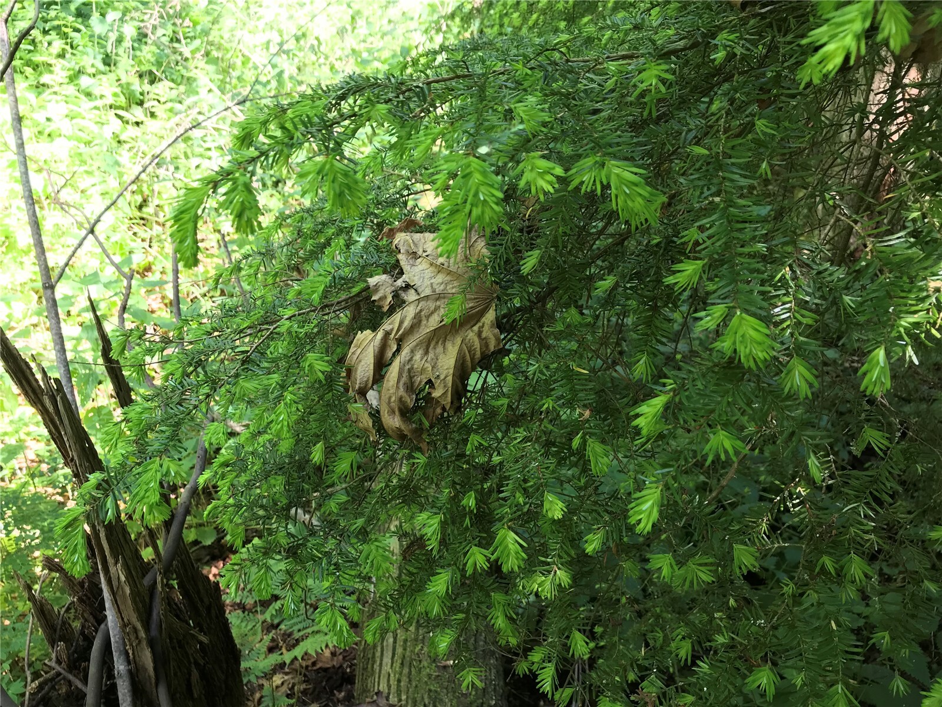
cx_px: 471
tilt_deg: -28.5
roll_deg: +0.1
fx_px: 762
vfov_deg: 49.7
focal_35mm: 28
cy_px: 354
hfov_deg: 63.4
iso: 25
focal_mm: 3.99
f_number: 1.8
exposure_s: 1/40
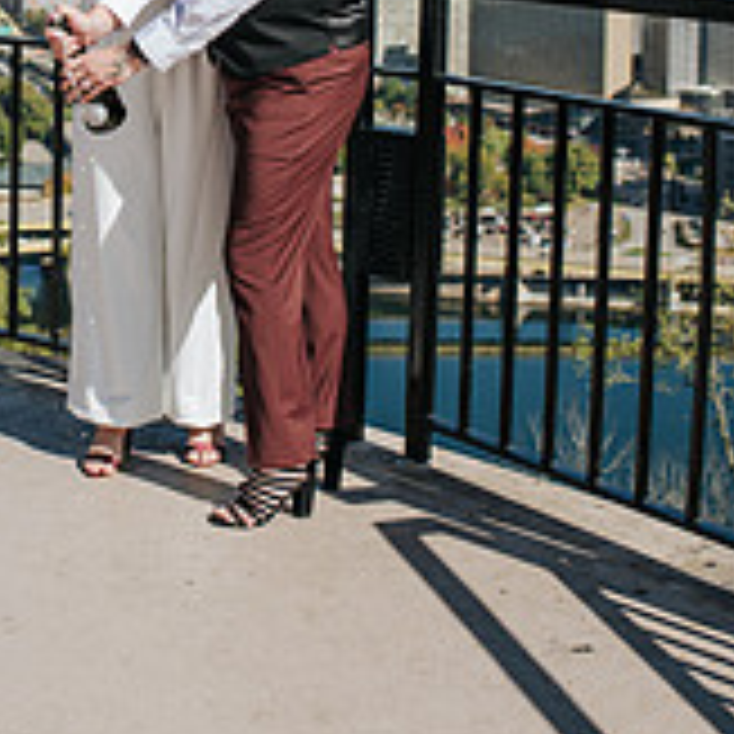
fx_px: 1967
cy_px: -68
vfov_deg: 20.2
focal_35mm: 82
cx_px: 128
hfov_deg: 20.8
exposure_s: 1/1250
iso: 100
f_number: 3.2
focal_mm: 35
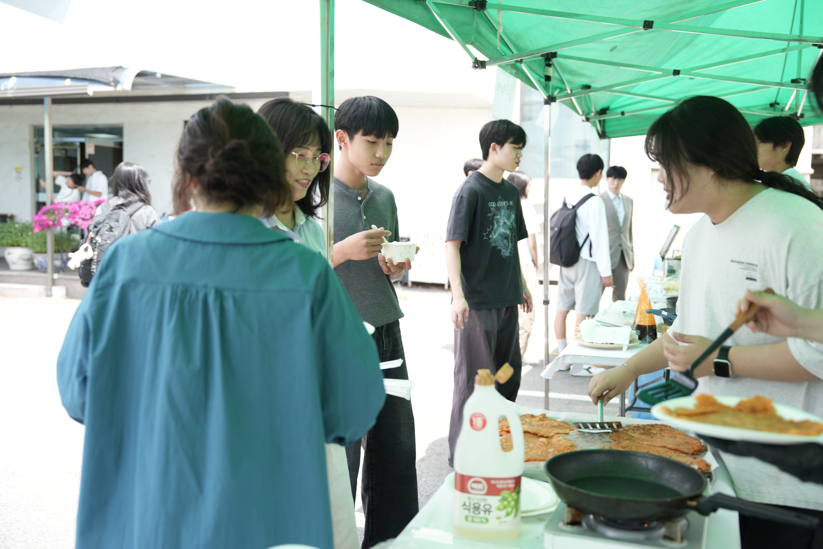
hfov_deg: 51.9
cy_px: 274
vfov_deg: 35.9
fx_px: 846
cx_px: 412
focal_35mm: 37
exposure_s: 1/250
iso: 100
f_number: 2.8
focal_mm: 37
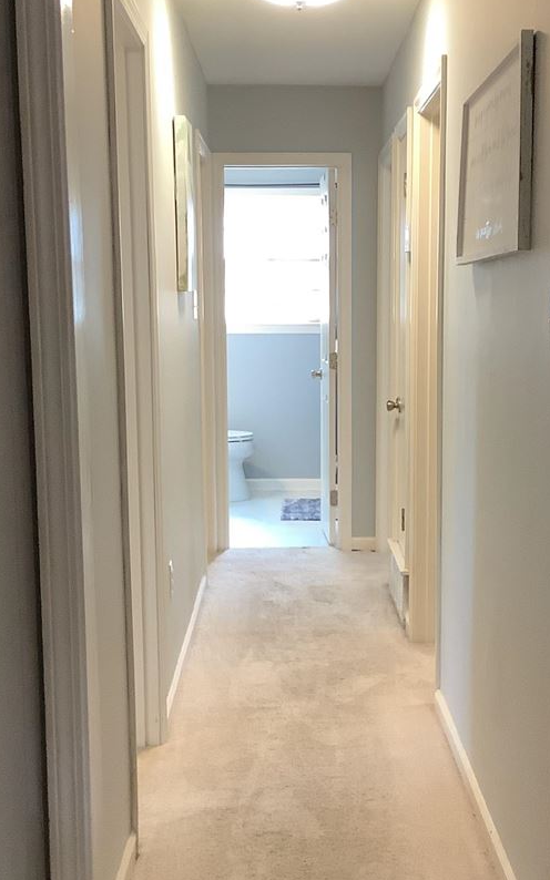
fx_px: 1272
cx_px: 325
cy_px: 501
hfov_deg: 24.4
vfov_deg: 38.1
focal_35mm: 53
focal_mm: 3.3
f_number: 2.4
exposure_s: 1/60
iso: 320
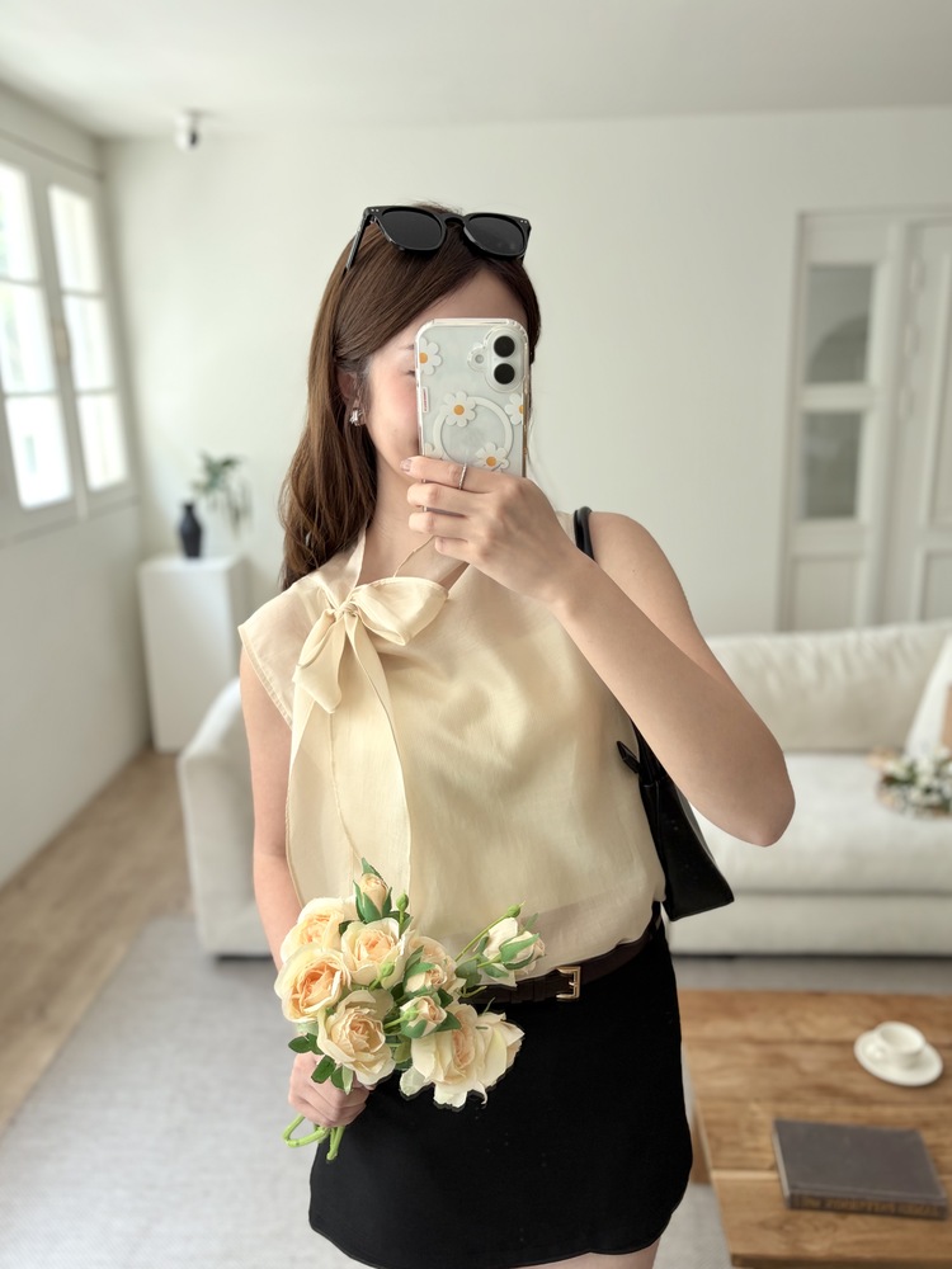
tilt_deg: -14.6
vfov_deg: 67.3
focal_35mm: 26
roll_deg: +1.4
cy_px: 634
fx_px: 953
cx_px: 476
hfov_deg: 53.1
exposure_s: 1/121
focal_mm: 5.96
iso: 80
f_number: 1.6
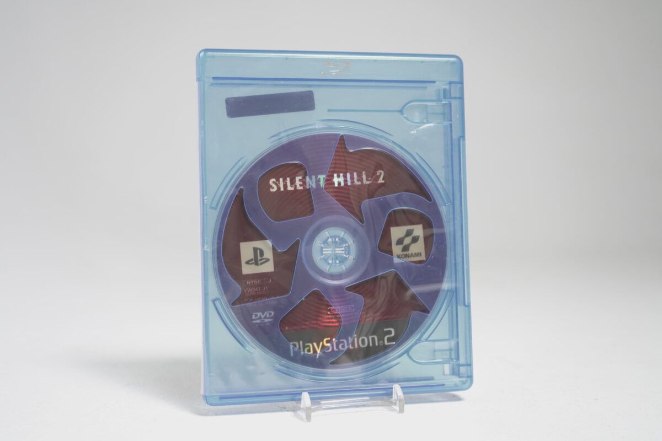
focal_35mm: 44
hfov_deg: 44.5
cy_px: 220
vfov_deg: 30.5
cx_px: 331
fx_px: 809
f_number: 5.6
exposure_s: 1/15
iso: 640
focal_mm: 44
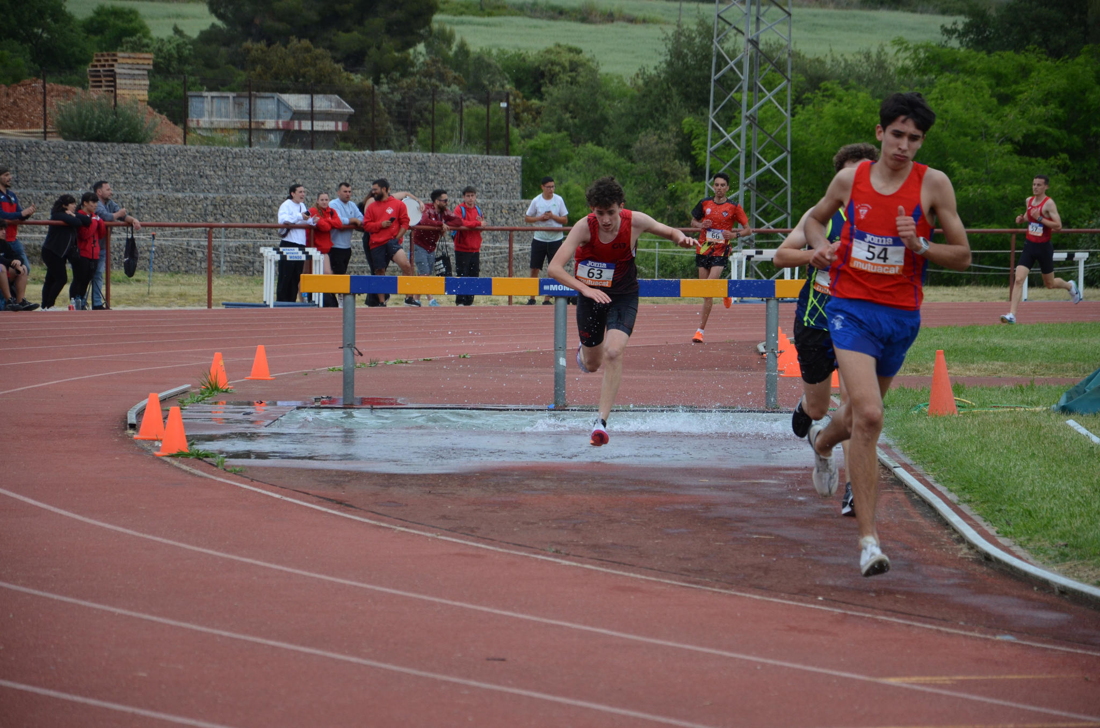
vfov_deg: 8.7
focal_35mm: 158
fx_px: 4802
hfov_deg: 13.1
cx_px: 550
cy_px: 364
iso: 560
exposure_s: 1/1000
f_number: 5.6
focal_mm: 105
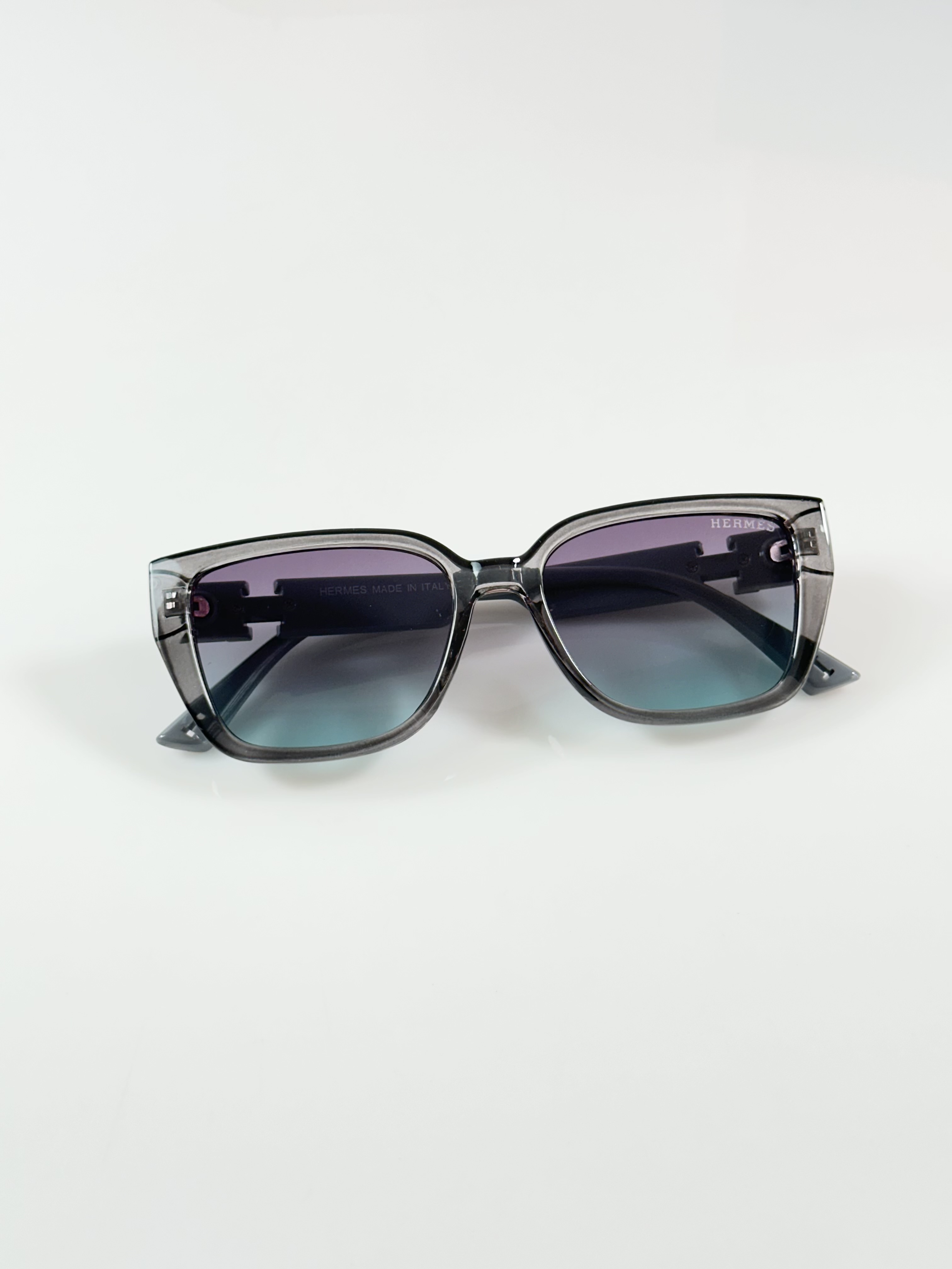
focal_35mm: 48
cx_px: 476
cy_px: 634
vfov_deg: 39.7
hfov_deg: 30.3
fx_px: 1760
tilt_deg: -50.3
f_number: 1.78
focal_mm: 6.86
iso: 50
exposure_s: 1/100
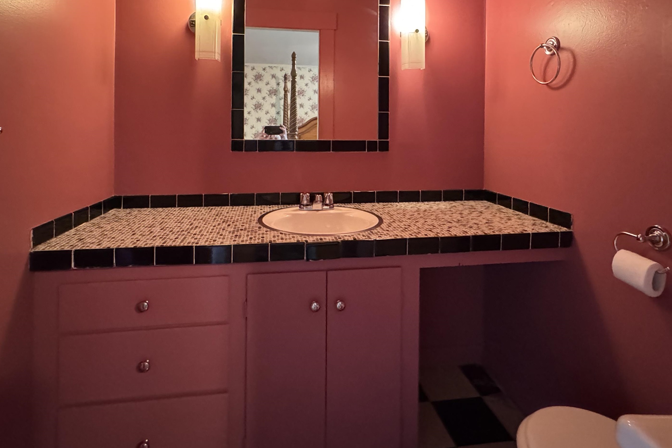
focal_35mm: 21
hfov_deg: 81.2
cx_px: 327
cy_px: 128
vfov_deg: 57.3
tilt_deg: +0.4
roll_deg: -0.4
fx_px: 392
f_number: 2.2
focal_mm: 2.22
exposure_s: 1/60
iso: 1250
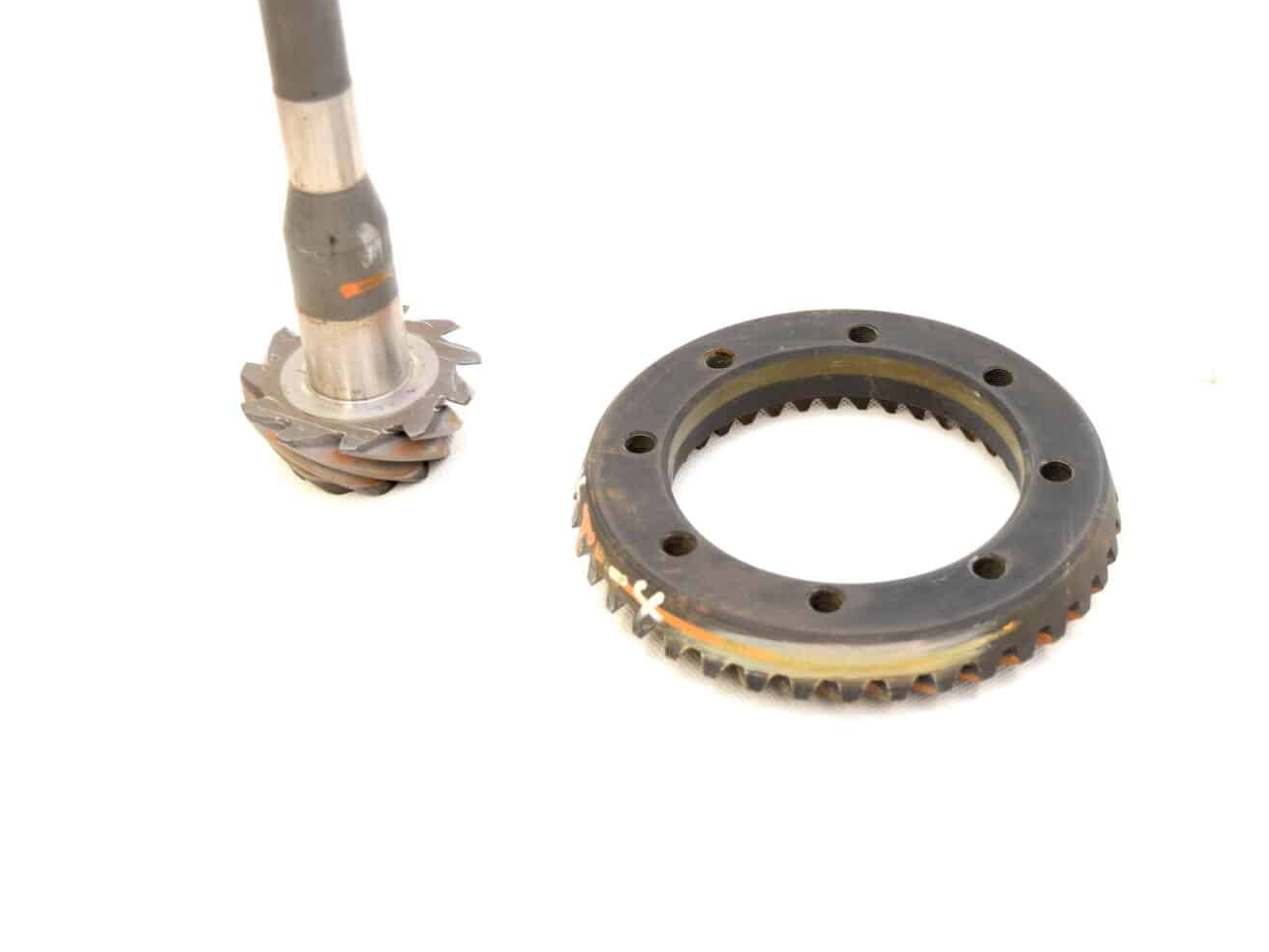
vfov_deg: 26.1
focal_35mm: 56
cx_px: 723
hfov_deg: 34.3
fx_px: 2053
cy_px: 474
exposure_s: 1/125
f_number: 5.6
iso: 400
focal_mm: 34
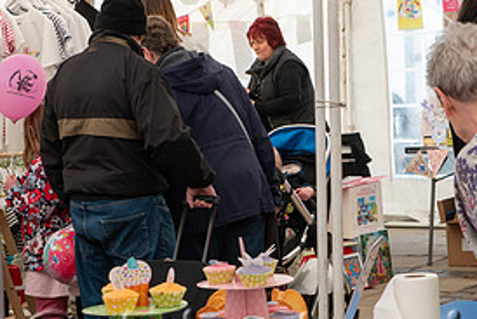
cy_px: 142
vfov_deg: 9.3
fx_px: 1962
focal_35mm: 148
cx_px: 326
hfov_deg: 13.8
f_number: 9
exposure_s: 1/200
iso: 280
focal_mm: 70
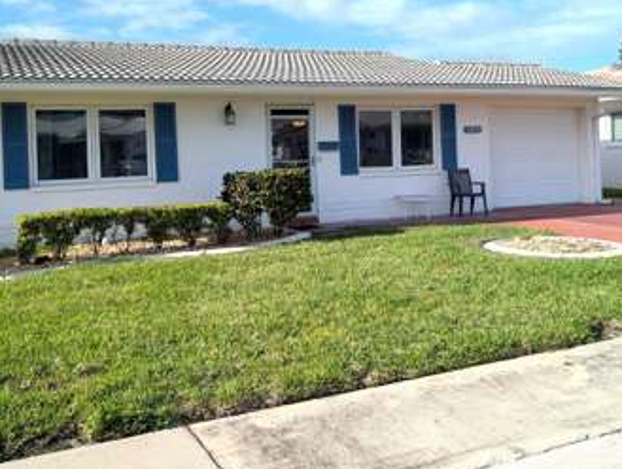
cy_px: 156
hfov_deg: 52.5
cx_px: 299
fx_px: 630
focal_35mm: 35
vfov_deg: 40.3
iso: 20
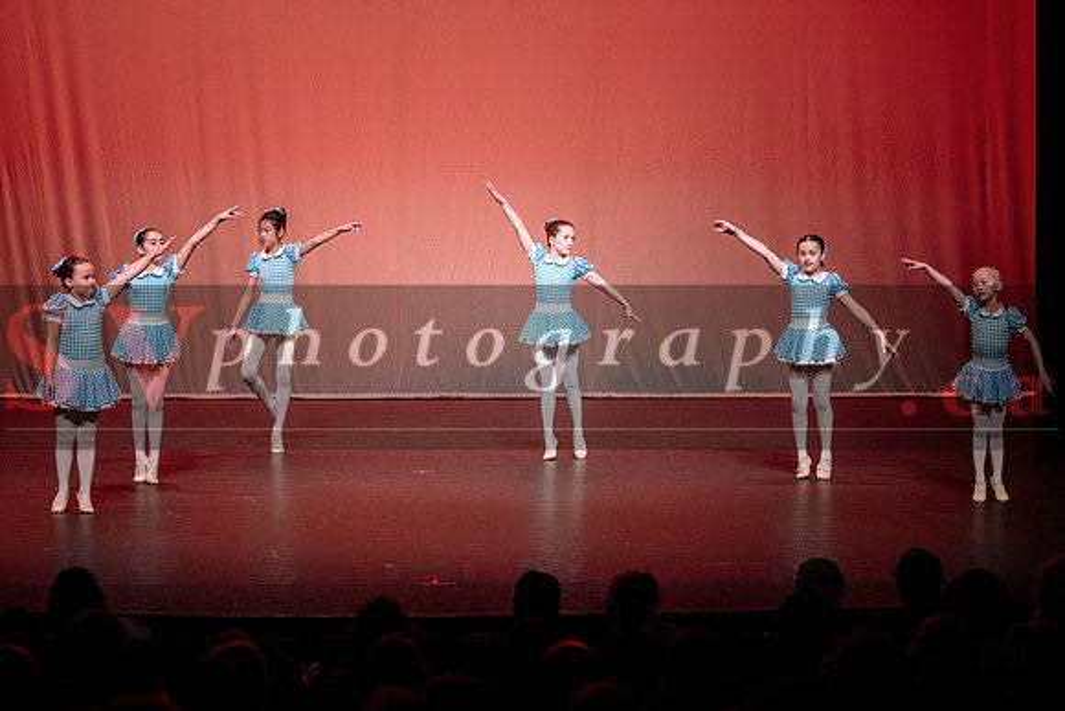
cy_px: 307
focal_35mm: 102
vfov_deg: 13.5
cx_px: 461
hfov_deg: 20.1
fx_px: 3010
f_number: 2.8
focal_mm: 86
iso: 1250
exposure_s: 1/500
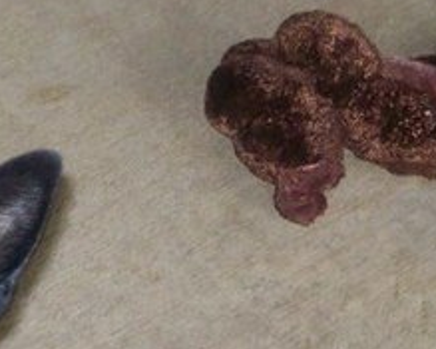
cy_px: 13
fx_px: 1586
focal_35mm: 123
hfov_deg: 15.5
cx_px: 78
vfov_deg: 12.4
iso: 200
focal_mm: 6
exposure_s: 1/64
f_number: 2.7
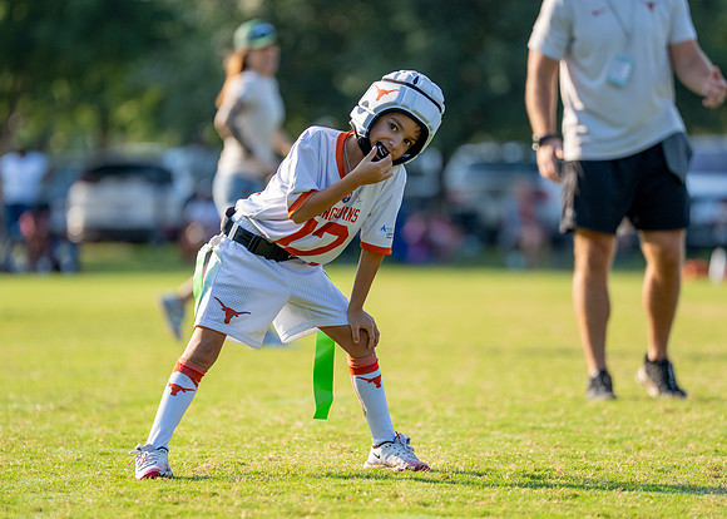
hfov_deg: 8.0
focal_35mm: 251
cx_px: 369
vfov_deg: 5.7
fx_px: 5188
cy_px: 243
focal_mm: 191
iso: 250
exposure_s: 1/2000
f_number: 2.8
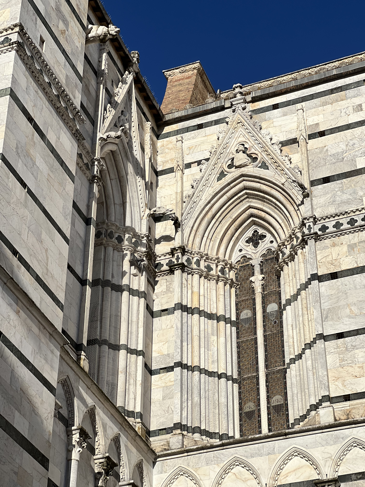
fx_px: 1083
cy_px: 244
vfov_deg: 25.3
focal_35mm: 77
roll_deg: -0.2
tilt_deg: +37.8
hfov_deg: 19.1
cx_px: 182
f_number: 2.8
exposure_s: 1/2016
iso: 32
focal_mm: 9
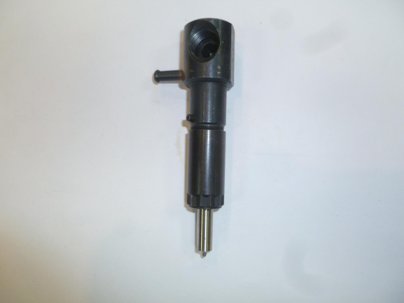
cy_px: 152
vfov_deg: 49.7
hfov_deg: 63.4
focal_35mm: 28
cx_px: 202
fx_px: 327
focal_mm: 5
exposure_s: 1/30
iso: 200
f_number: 3.3
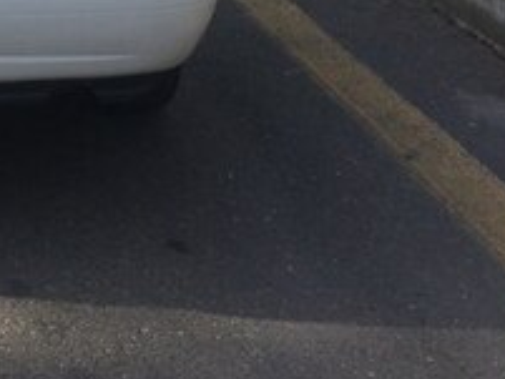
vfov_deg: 15.1
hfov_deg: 19.0
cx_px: -161
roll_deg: -1.2
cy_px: -64
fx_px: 1387
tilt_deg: -16.3
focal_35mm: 95
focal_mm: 4.15
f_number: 2.2
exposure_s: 1/977
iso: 32
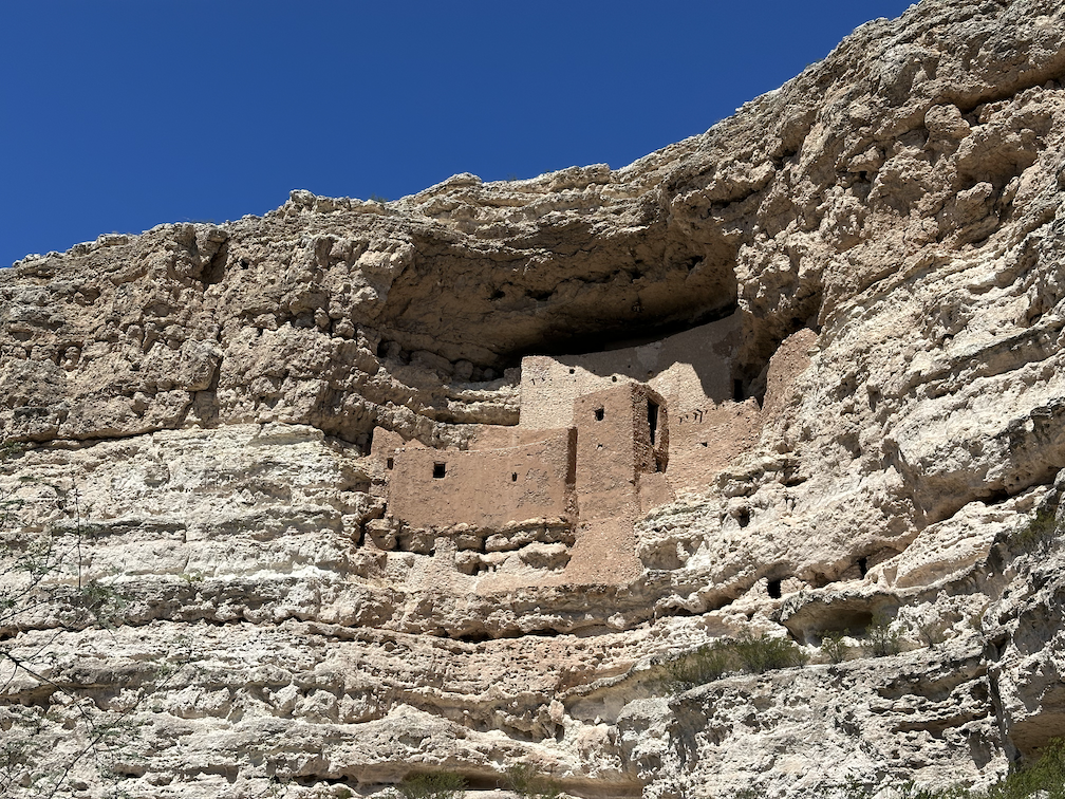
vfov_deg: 30.3
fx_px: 1477
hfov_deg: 39.7
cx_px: 532
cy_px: 400
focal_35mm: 48
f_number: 1.78
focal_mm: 6.86
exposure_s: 1/6211
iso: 64
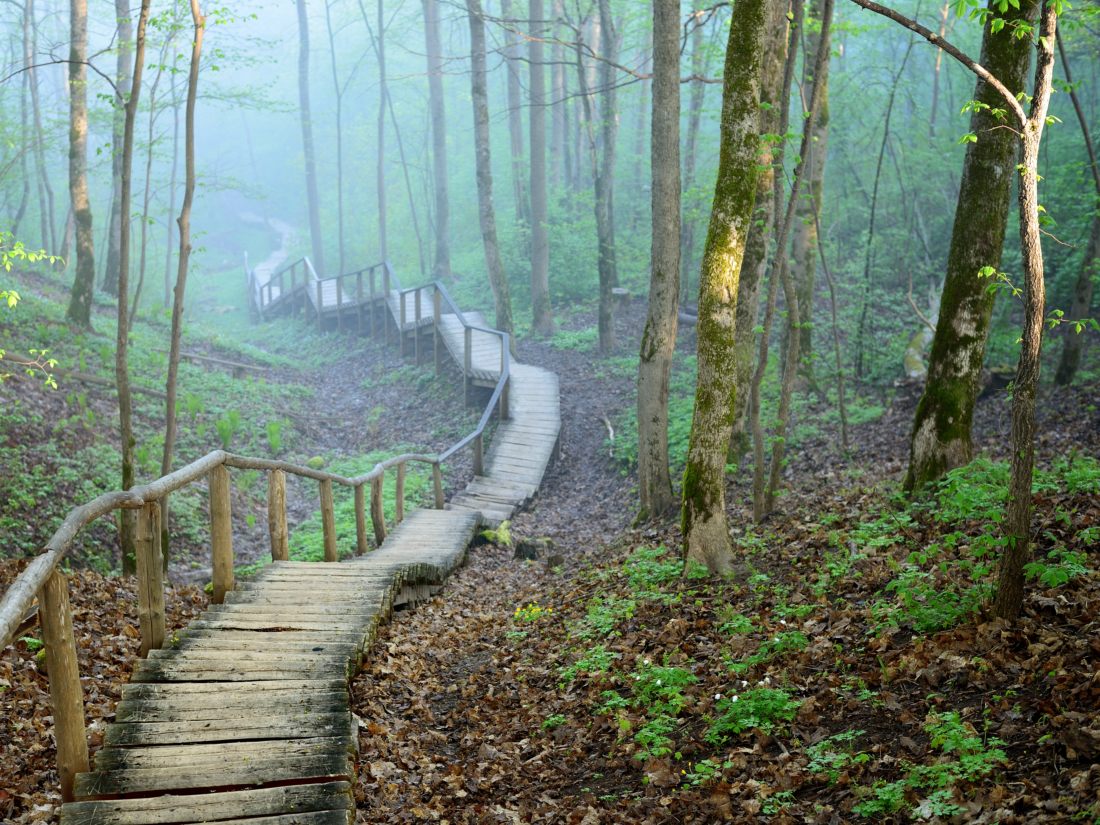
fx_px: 1748
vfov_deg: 26.6
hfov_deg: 34.9
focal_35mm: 55
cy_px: 417
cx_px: 494
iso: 360
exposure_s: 1/100
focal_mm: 50
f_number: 4
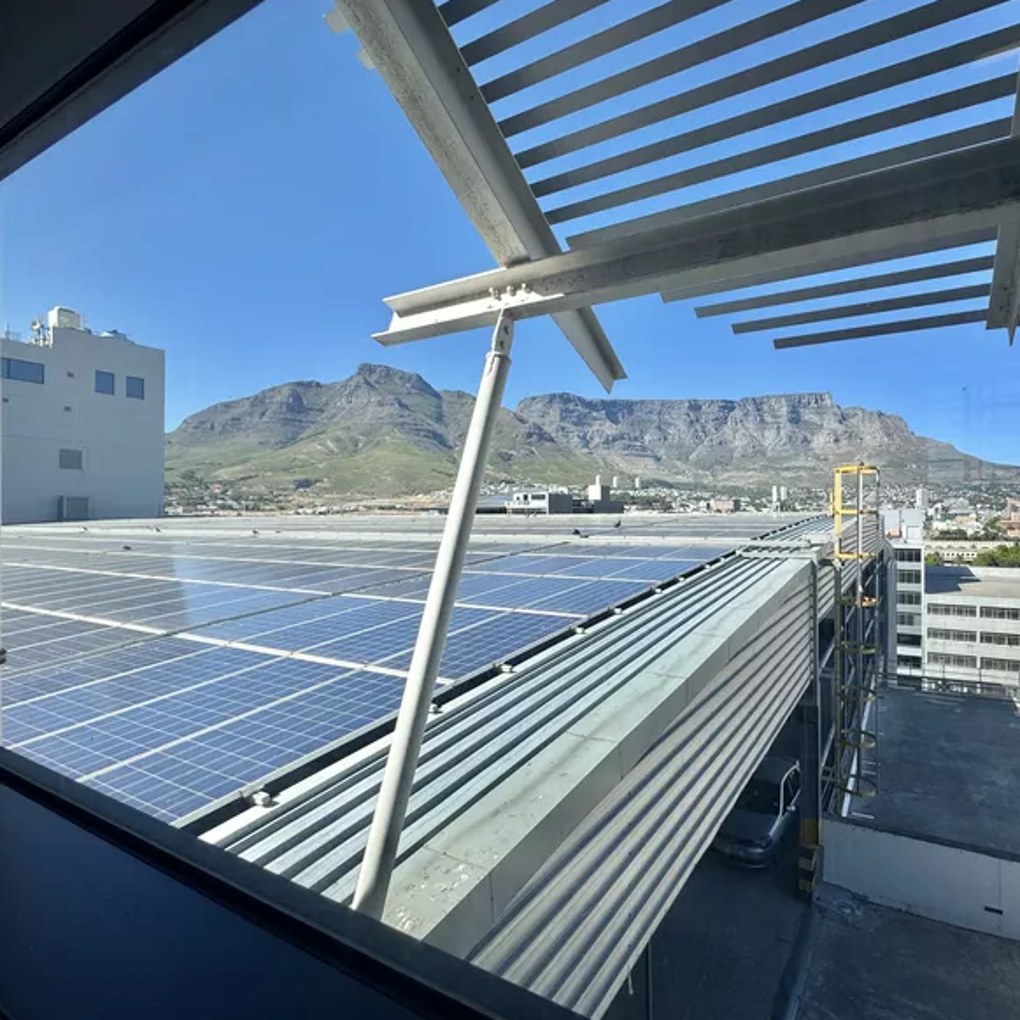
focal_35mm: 17
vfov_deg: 84.0
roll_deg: +0.2
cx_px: 631
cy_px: 517
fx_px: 567
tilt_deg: -0.6
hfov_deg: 82.5
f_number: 2.2
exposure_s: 1/1832
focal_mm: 2.22
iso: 50
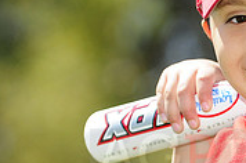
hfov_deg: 3.4
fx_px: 4165
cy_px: 147
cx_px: 322
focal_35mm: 611
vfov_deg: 2.2
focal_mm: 125
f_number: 3.5
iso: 200
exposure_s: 1/1250
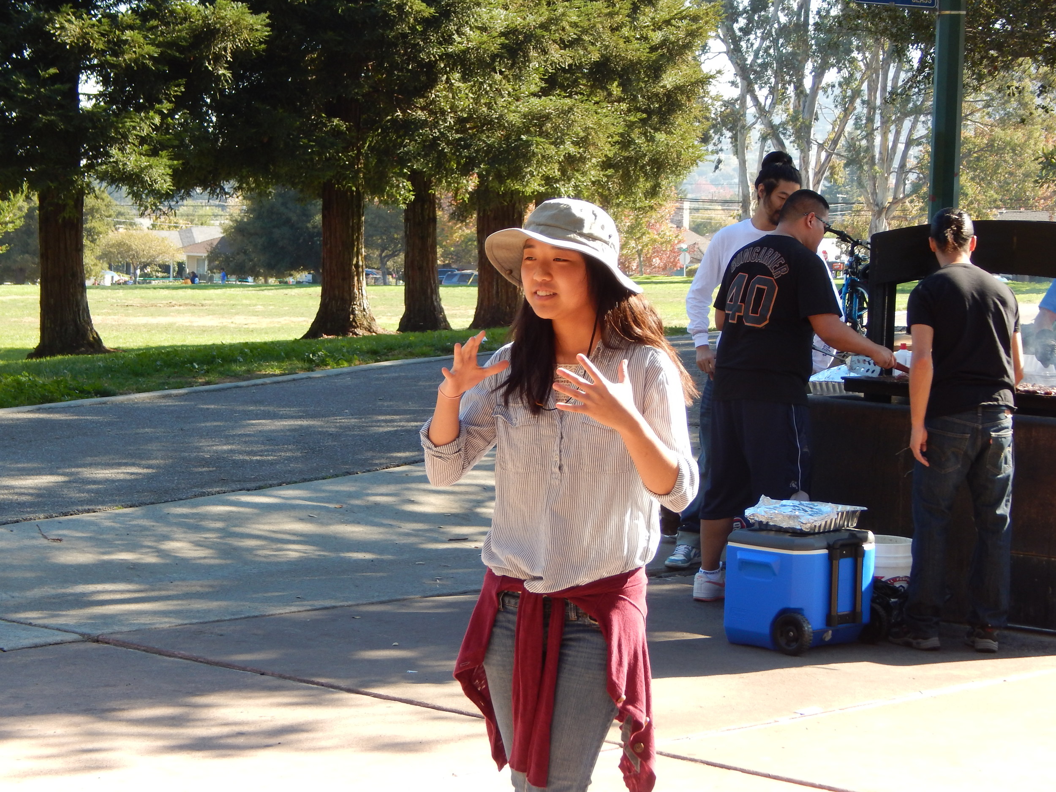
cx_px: 528
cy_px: 396
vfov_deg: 15.9
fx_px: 2837
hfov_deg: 21.1
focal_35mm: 93
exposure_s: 1/160
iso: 125
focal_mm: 16.6
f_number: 4.4
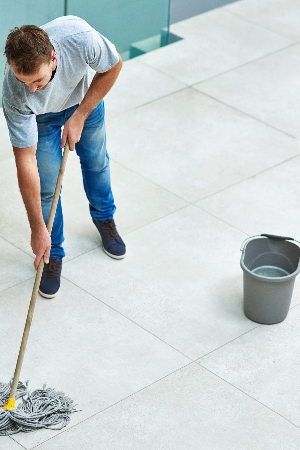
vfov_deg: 15.5
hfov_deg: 10.4
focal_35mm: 132
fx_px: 1649
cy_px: 140
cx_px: 84
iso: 320
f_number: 2.2
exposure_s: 1/160
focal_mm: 85
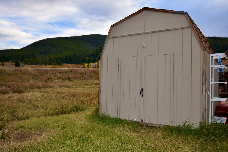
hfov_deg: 61.9
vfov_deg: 43.6
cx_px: 114
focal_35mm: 30
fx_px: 190
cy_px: 76
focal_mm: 20
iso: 140
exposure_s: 1/125
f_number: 5.6
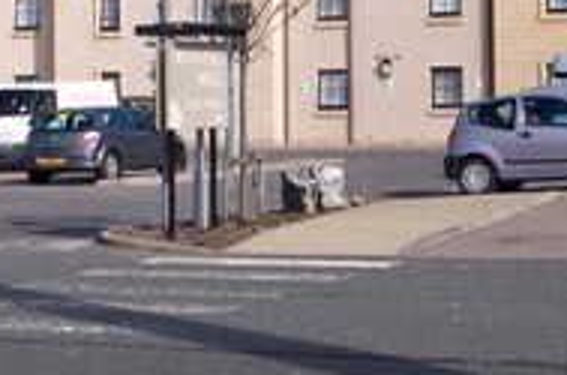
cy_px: 45
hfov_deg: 18.0
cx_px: 204
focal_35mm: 114
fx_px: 1791
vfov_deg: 11.9
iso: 200
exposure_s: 1/125
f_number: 11
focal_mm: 28
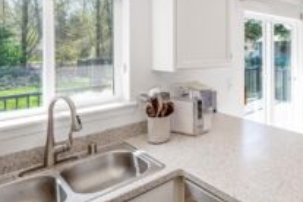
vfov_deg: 45.1
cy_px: 35
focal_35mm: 27
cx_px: 237
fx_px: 227
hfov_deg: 62.4
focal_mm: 14
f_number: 11
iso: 1600
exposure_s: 1/500
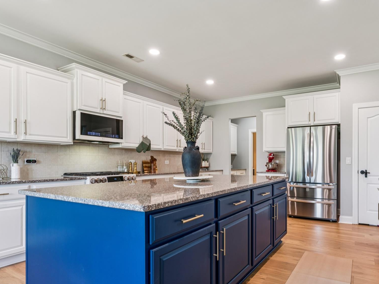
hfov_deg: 76.5
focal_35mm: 22
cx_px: 225
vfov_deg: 61.5
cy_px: 166
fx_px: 237
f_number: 13
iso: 200
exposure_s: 1/3.33
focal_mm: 16.5
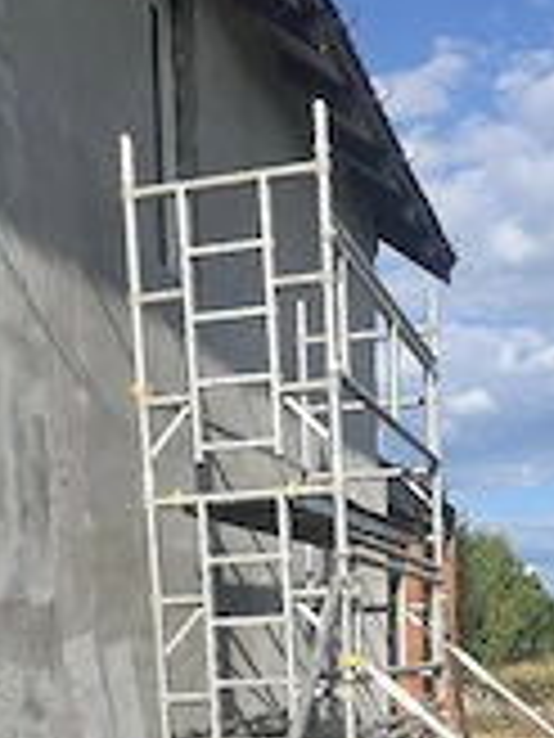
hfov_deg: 26.0
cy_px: 774
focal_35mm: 56
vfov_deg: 31.2
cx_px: 333
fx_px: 1195
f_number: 1.8
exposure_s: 1/3333
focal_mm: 5.4
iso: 40
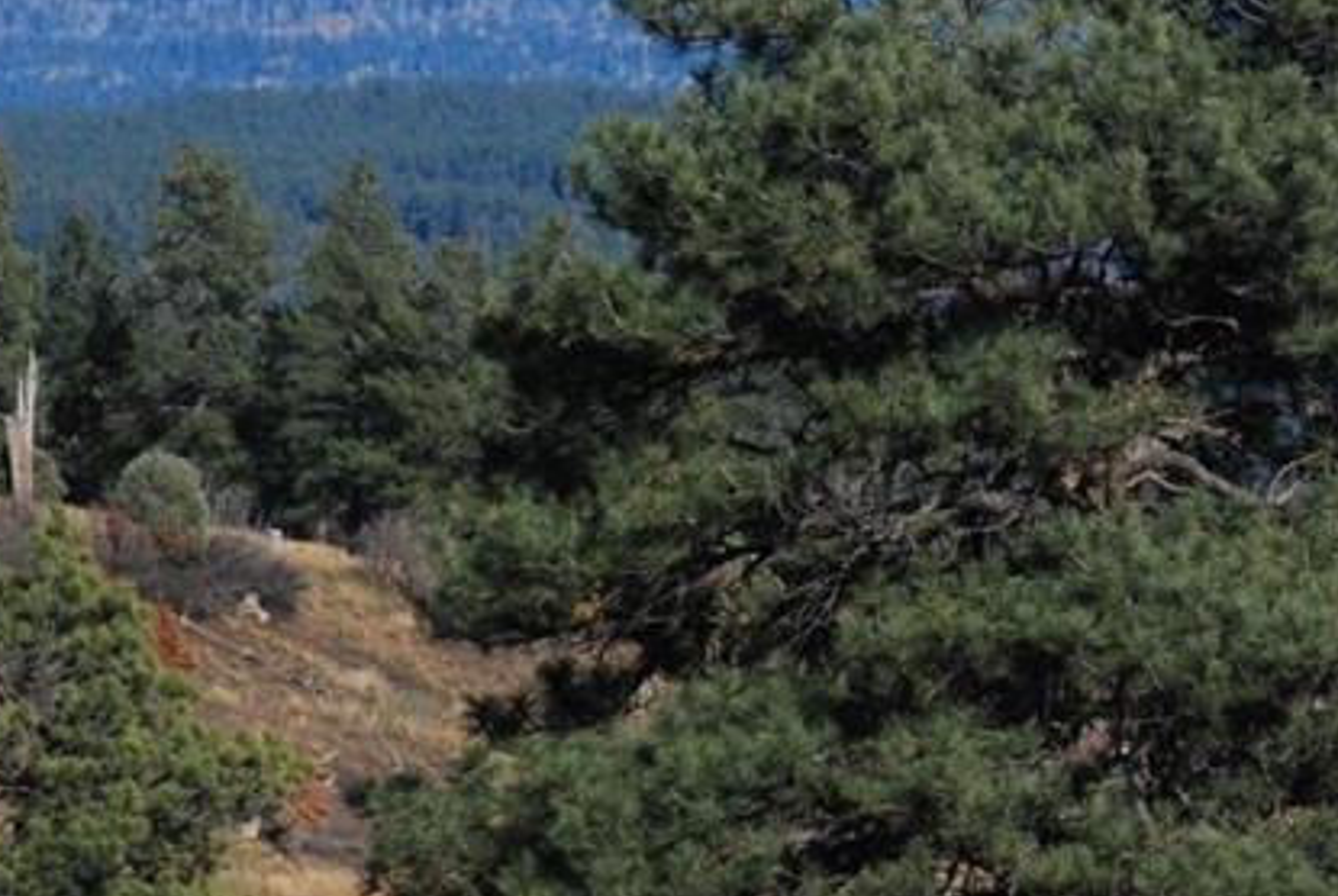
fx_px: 17902
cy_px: 195
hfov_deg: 4.3
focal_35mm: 481
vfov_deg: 2.9
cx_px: 1448
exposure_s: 1/1000
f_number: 8
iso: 400
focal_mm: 130
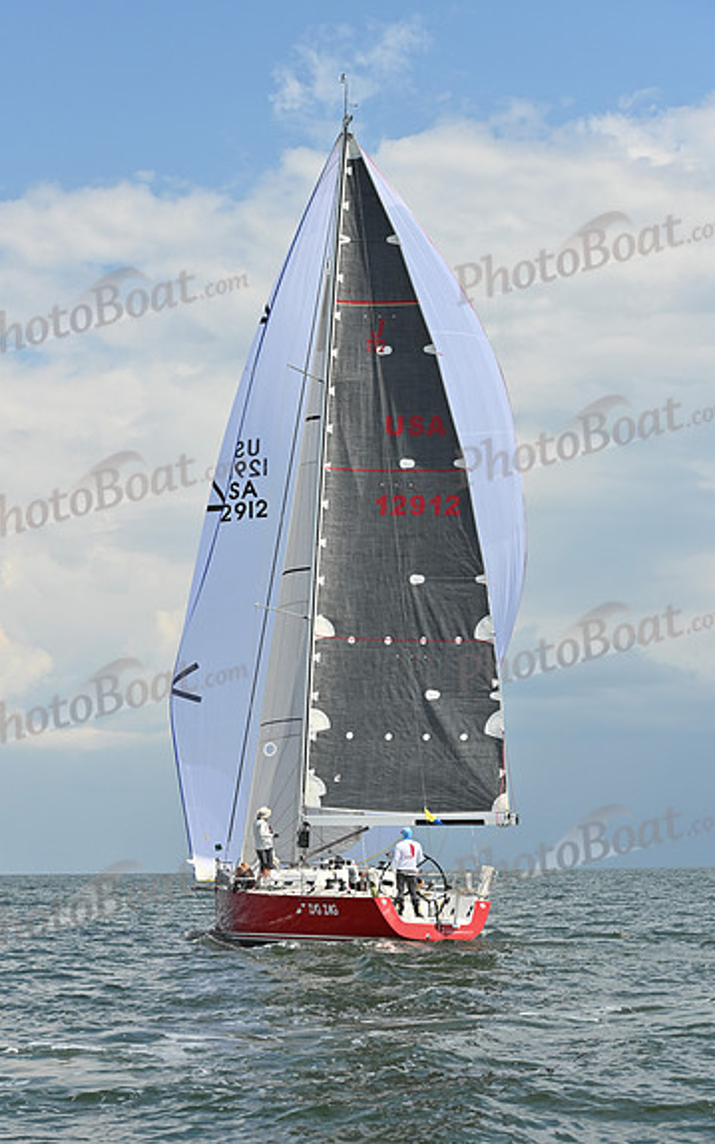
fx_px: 2246
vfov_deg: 28.6
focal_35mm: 72
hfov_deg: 18.1
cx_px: 352
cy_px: 569
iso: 320
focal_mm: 70
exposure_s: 1/1600
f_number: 8
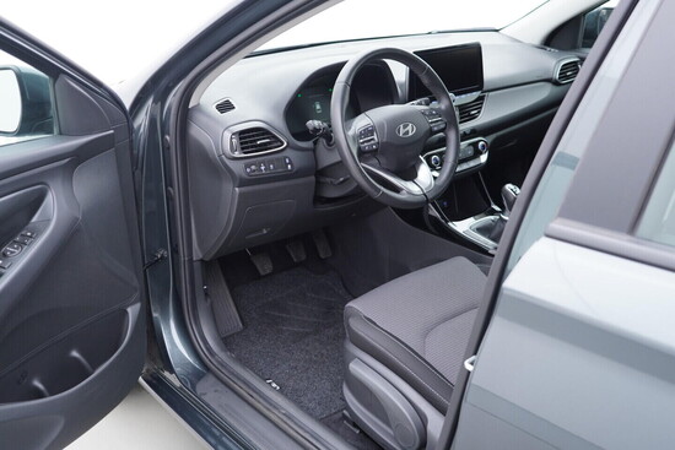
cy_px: 225
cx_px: 338
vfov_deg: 36.9
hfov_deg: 53.1
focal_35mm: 36
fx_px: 675
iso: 250
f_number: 2.8
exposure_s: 1/40
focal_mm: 24
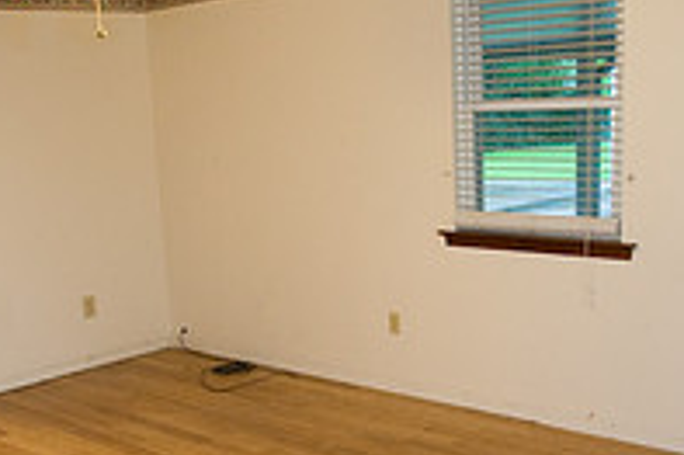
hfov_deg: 39.5
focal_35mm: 50
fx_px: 949
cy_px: 354
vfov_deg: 26.5
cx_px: 292
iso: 1250
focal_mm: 17
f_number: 4
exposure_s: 1/60
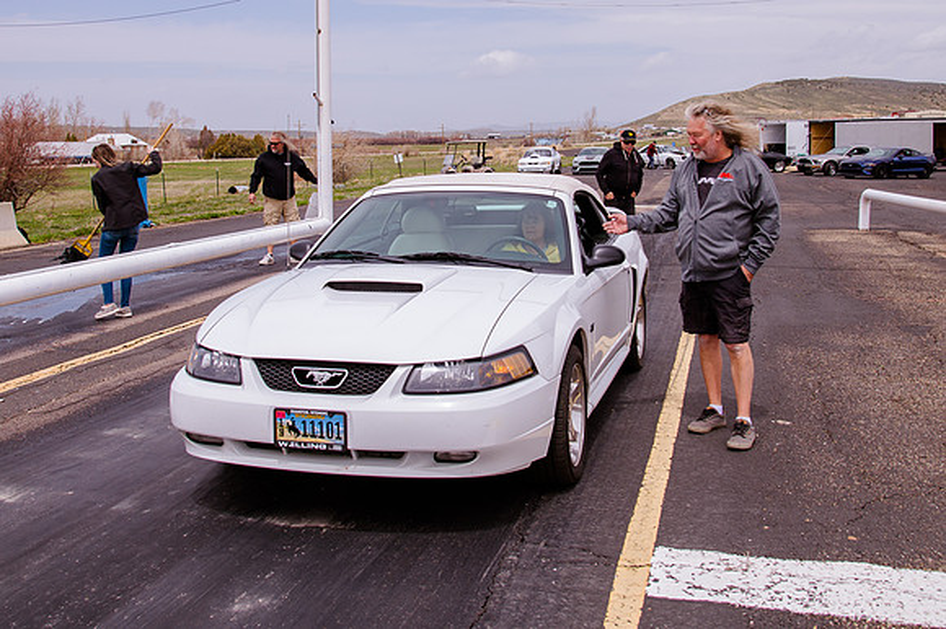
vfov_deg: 31.6
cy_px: 199
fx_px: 1102
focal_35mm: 42
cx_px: 445
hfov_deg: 46.4
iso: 200
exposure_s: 1/500
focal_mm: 30
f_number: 8
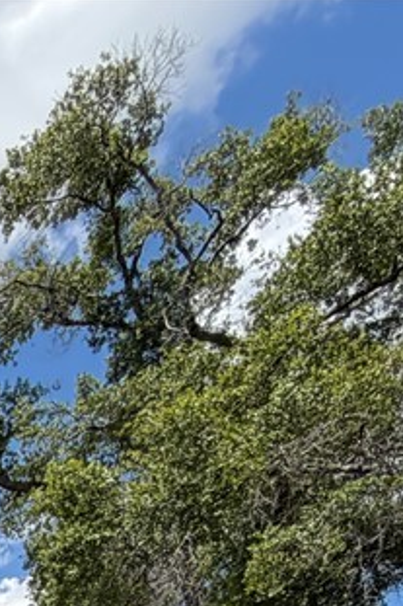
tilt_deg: -1.7
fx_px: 1261
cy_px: 1165
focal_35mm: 75
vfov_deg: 18.8
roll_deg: +0.2
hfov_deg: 13.1
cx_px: -592
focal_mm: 2.22
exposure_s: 1/770
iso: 32
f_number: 2.2
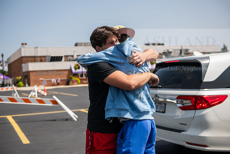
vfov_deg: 27.0
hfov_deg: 39.6
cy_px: 77
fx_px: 320
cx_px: 115
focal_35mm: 50
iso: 64
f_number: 3.5
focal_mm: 50
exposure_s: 1/640
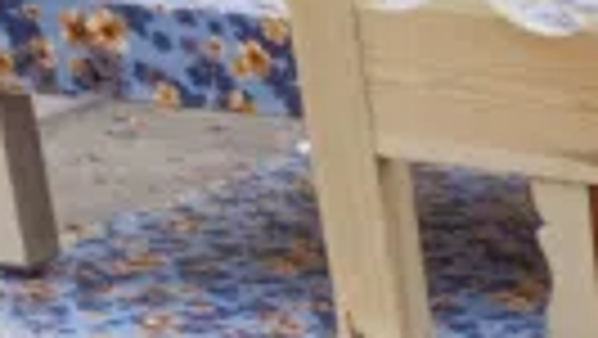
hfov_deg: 13.6
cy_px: 888
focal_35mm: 121
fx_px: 1920
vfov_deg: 8.8
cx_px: 1371
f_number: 1.6
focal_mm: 4.19
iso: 377
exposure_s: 1/50
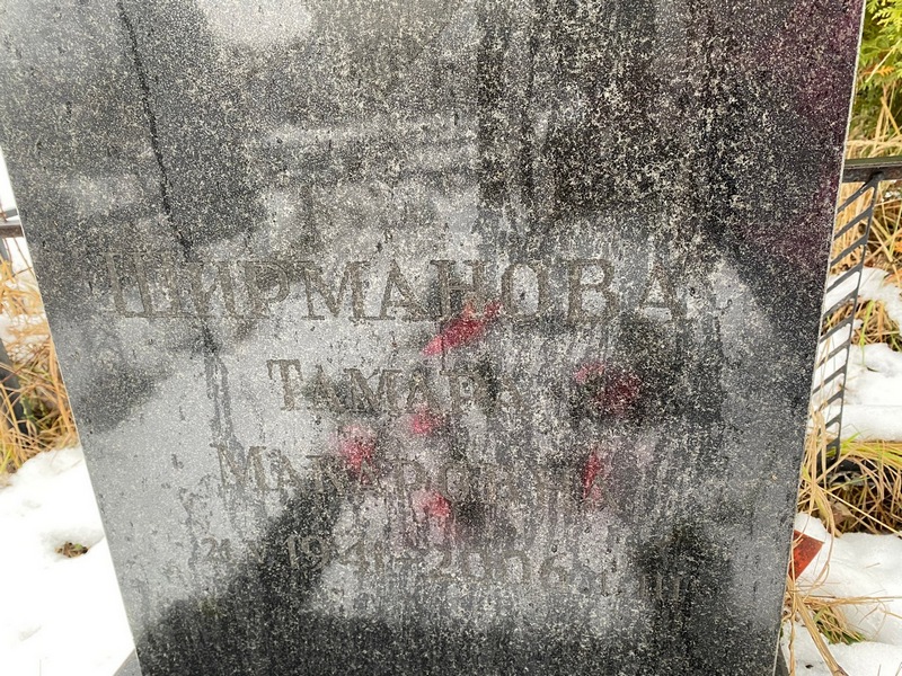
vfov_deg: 53.1
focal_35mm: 26
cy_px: 338
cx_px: 451
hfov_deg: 67.3
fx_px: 677
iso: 125
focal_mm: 4.25
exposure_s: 1/98
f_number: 1.8
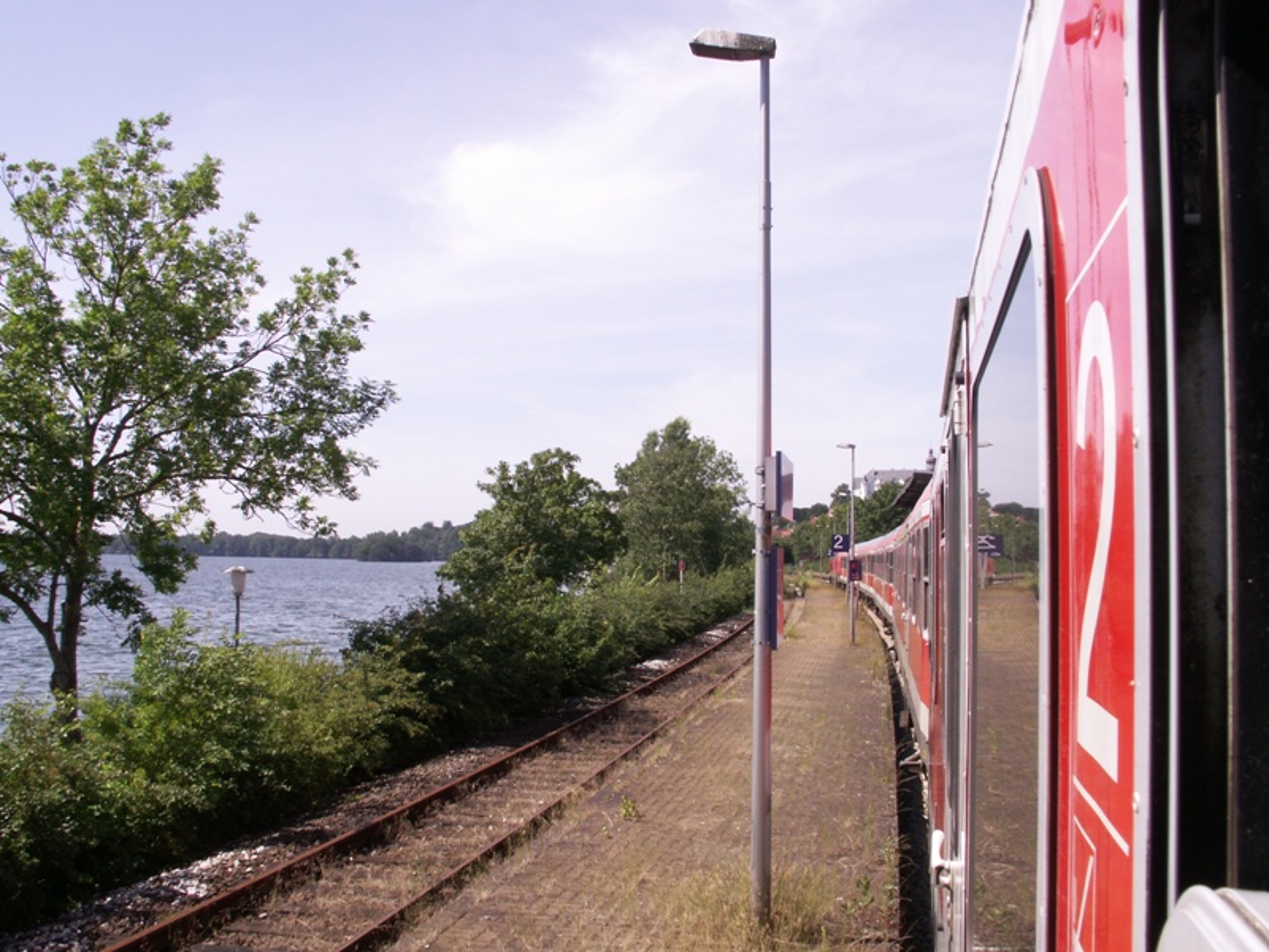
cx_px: 634
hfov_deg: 52.6
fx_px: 1283
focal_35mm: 35
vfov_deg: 40.7
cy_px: 476
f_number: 7.1
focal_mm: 5.86
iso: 50
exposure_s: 1/160
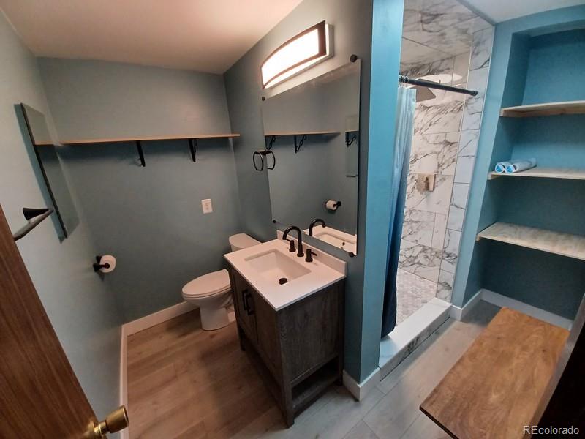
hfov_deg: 106.2
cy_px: 220
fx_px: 220
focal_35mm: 13
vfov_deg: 89.9
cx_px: 292
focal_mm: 1.42
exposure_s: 1/60
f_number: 2.2
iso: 160
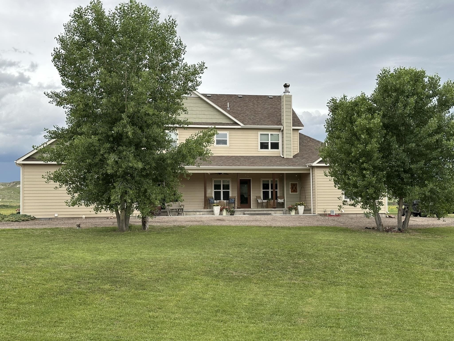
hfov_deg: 39.7
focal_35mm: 48
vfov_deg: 30.3
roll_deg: +0.6
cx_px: 227
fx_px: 630
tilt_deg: +3.4
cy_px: 170
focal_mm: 6.86
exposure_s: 1/791
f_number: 1.78
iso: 64
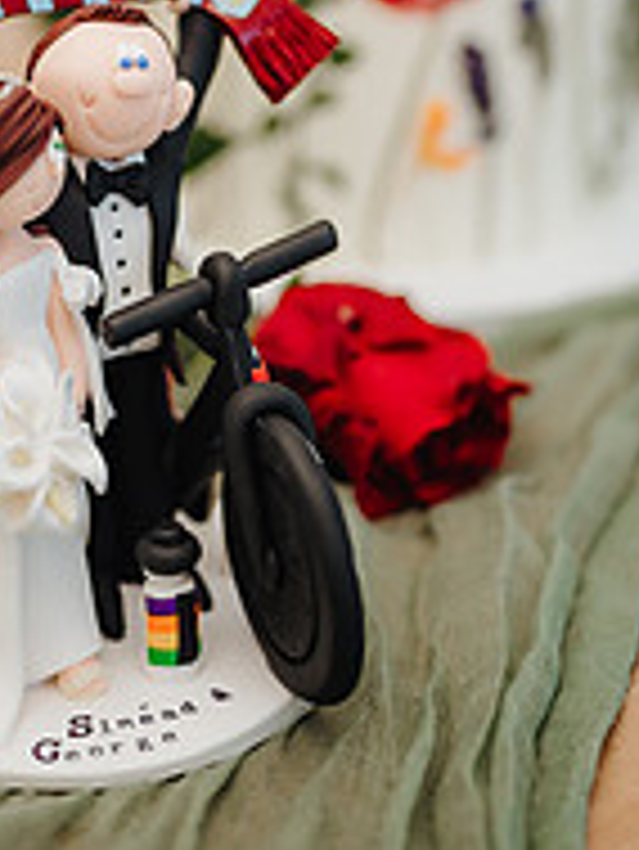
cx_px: 189
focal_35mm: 80
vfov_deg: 23.3
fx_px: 1967
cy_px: -27
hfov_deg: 18.4
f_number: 1.4
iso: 100
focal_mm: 35
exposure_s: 1/200
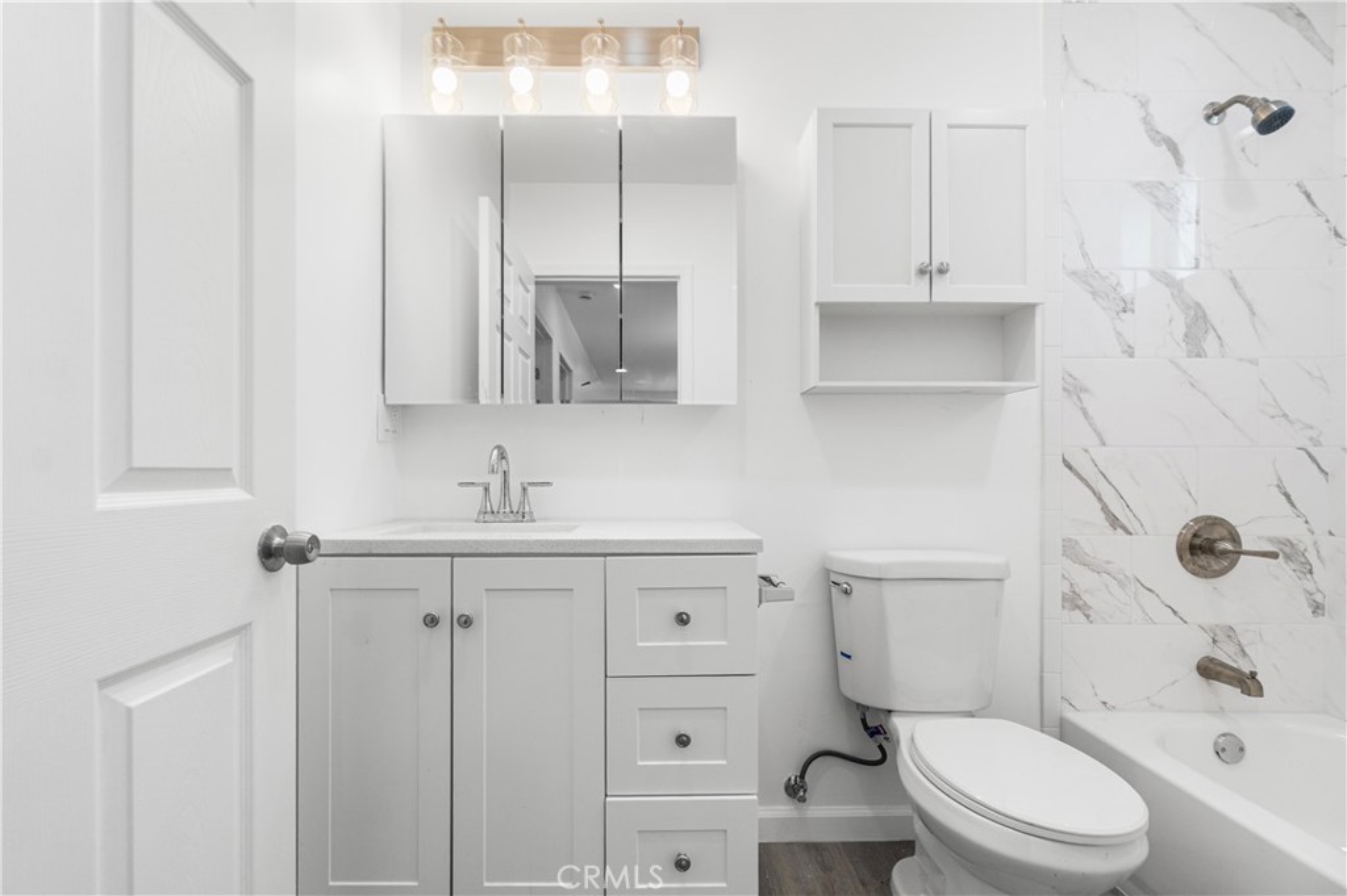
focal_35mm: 15
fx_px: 561
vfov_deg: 77.3
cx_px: 674
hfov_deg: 100.4
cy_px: 448
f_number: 7.1
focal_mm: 10
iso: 320
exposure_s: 1/25
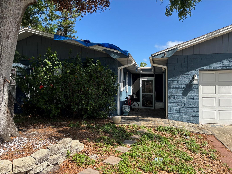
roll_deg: -0.8
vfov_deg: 53.1
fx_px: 174
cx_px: 116
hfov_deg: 67.3
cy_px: 87
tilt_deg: +3.3
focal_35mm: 26
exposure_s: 1/1567
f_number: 1.6
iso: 50
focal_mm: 5.96
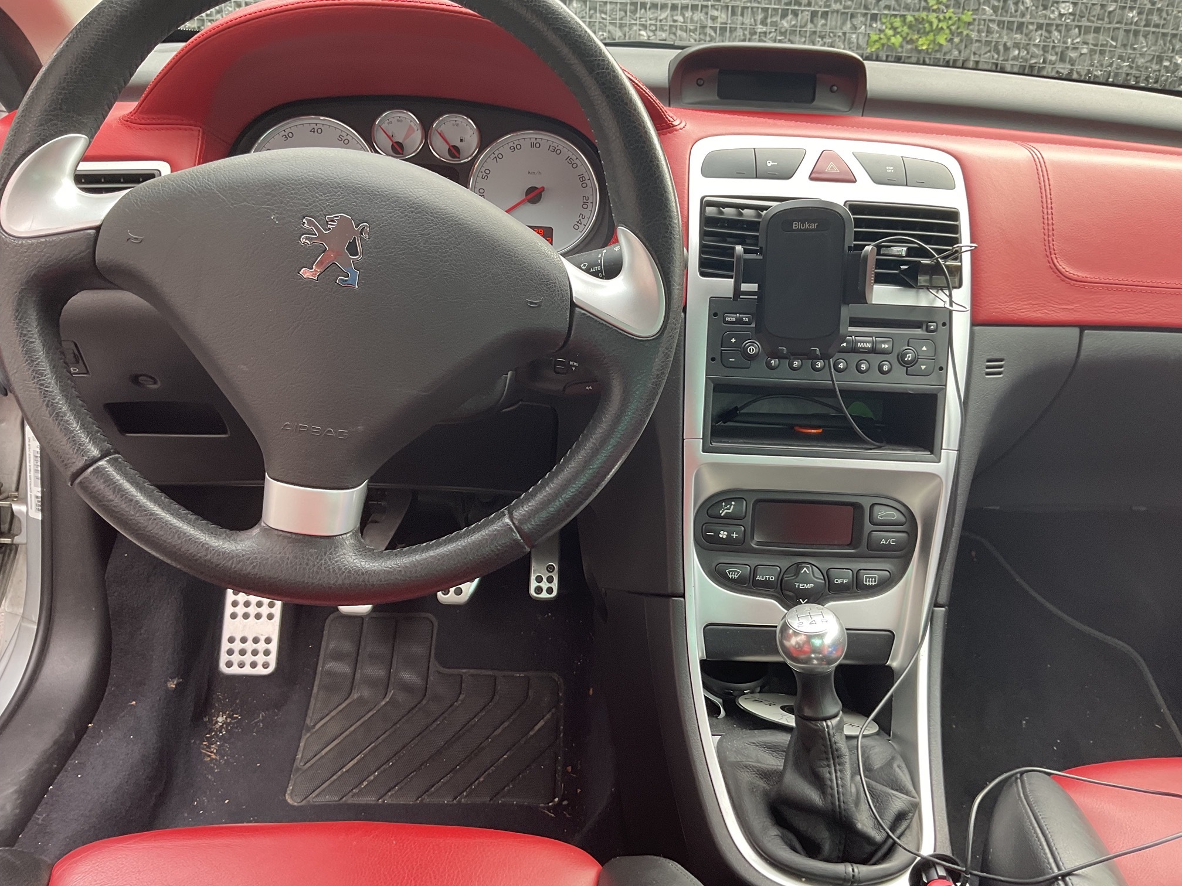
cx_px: 591
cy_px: 443
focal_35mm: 29
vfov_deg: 48.2
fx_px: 990
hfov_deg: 61.7
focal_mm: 3
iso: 64
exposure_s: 1/100
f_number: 1.8
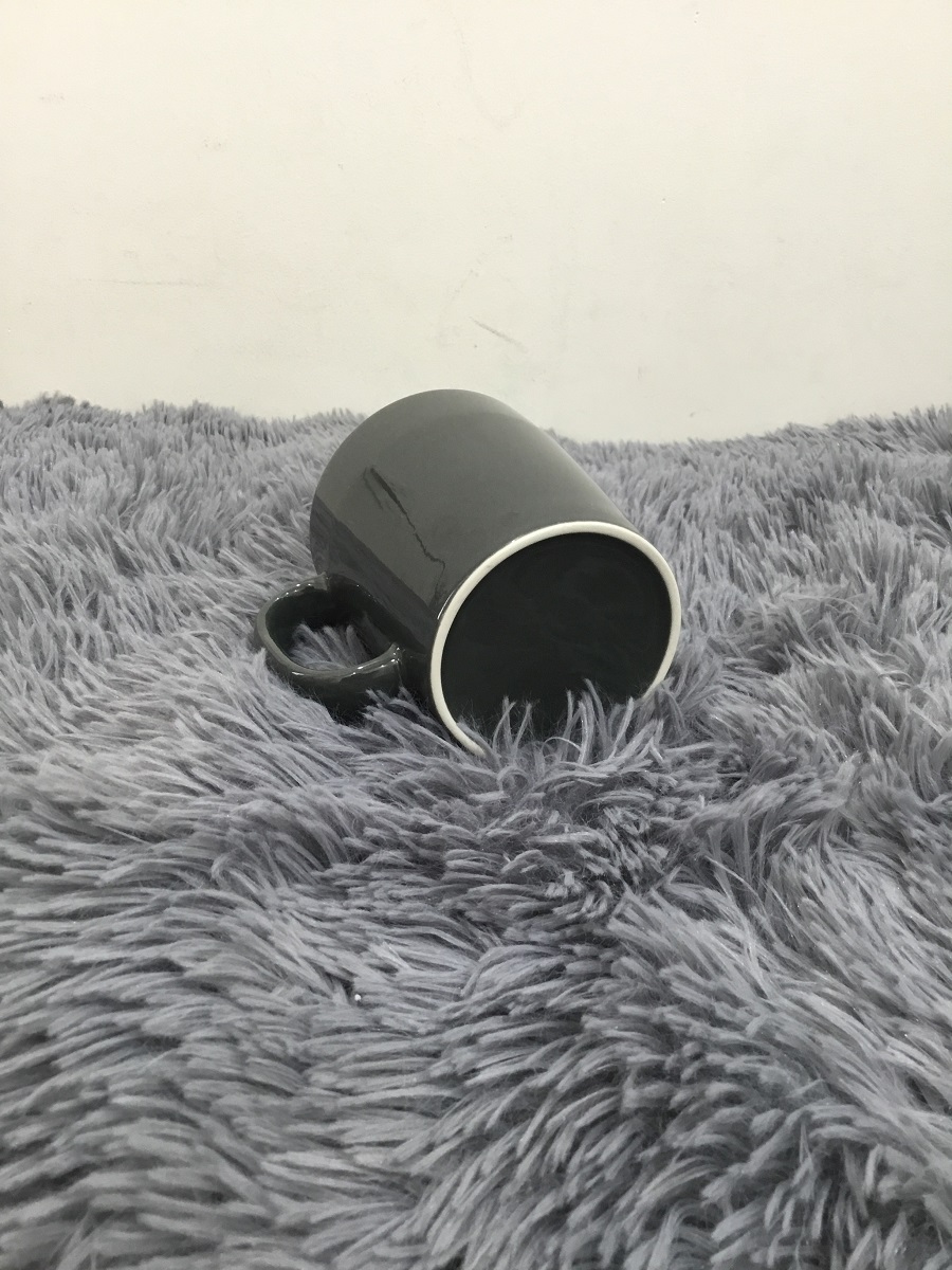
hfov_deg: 45.4
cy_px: 635
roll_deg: +0.3
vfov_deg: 58.4
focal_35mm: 31
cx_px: 476
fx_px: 1137
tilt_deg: -25.2
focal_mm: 3.3
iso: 100
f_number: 2.4
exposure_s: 1/33
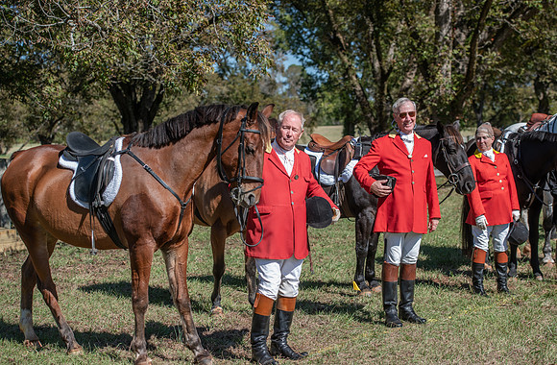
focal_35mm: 71
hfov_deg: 28.5
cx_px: 282
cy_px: 177
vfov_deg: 18.9
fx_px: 1095
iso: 100
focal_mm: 70
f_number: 4.5
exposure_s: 1/250
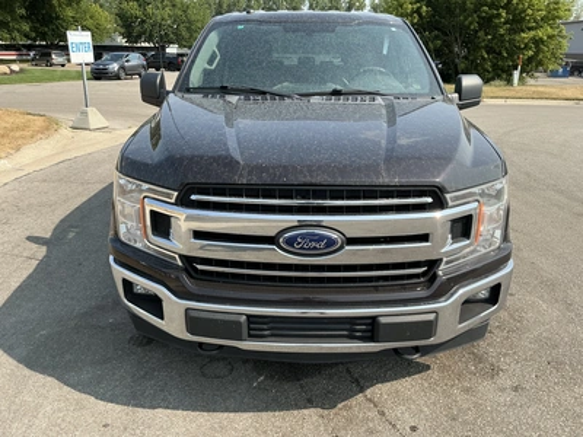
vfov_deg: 49.7
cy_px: 218
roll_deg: -0.1
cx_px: 292
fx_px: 472
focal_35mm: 28
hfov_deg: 63.4
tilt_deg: -18.7
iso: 25
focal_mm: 3
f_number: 1.8
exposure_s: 1/869
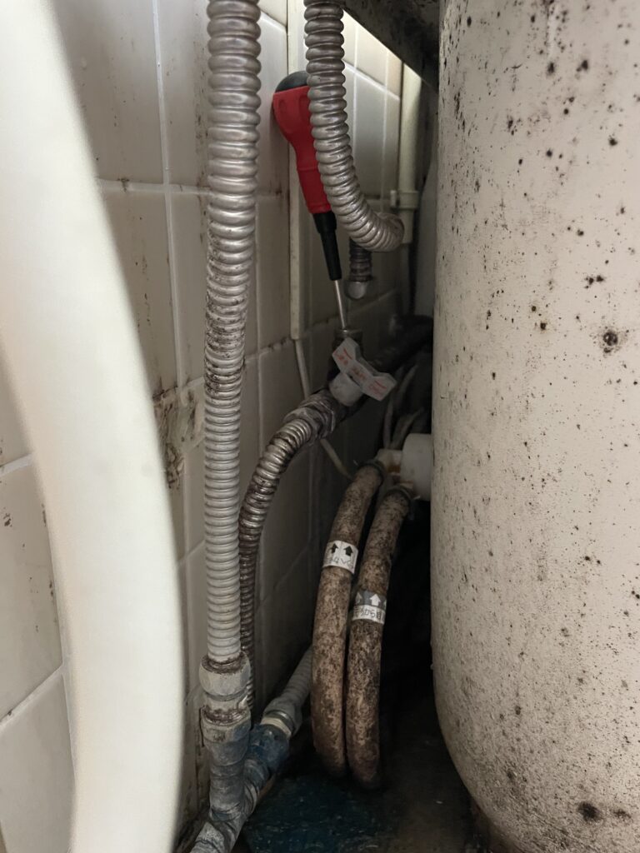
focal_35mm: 26
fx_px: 641
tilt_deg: -17.3
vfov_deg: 67.3
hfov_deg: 53.1
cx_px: 320
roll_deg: +0.5
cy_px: 426
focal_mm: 4.2
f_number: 1.6
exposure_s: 1/40
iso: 500
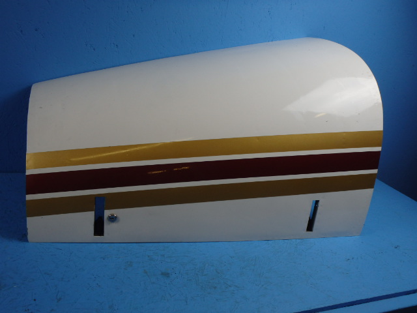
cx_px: 208
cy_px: 156
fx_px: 337
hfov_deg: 63.4
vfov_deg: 49.7
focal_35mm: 28
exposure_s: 1/60
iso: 125
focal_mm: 5
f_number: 3.9
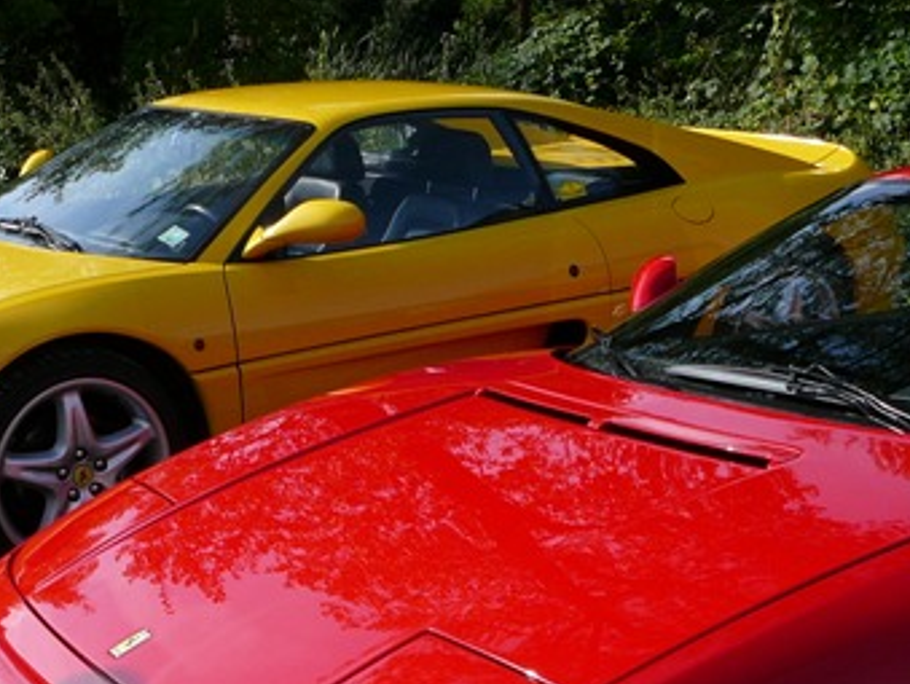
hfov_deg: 29.2
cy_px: 494
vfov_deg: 22.1
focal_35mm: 66
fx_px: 1737
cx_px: 311
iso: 80
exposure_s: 1/400
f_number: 5
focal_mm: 5.2
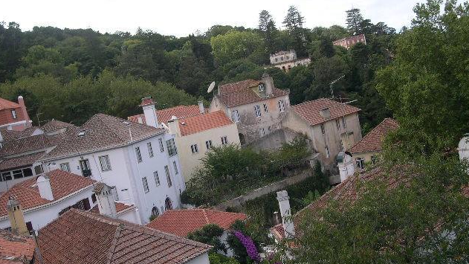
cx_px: 235
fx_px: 522
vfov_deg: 28.3
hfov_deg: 48.4
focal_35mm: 42
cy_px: 152
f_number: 7.6
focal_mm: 8
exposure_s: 1/111
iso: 100
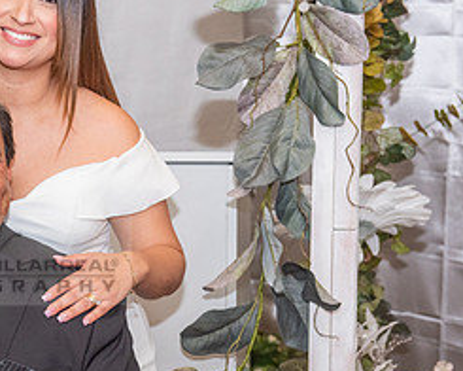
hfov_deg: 15.4
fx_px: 1672
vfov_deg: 12.6
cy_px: 260
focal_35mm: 122
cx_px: -28
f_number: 4.5
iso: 1600
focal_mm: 55
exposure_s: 1/125
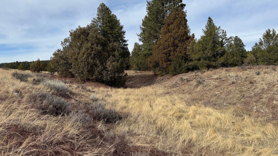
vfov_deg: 41.4
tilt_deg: +0.9
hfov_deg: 67.9
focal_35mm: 28
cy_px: 68
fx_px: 206
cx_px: 146
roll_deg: +0.5
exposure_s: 1/4310
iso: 80
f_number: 1.78
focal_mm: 6.76
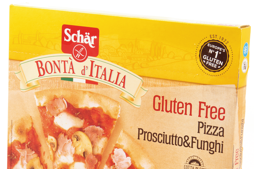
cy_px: 151
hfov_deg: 13.9
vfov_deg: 9.2
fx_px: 1044
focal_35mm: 148
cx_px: 138
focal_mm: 66
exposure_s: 1/250
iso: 79
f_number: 22
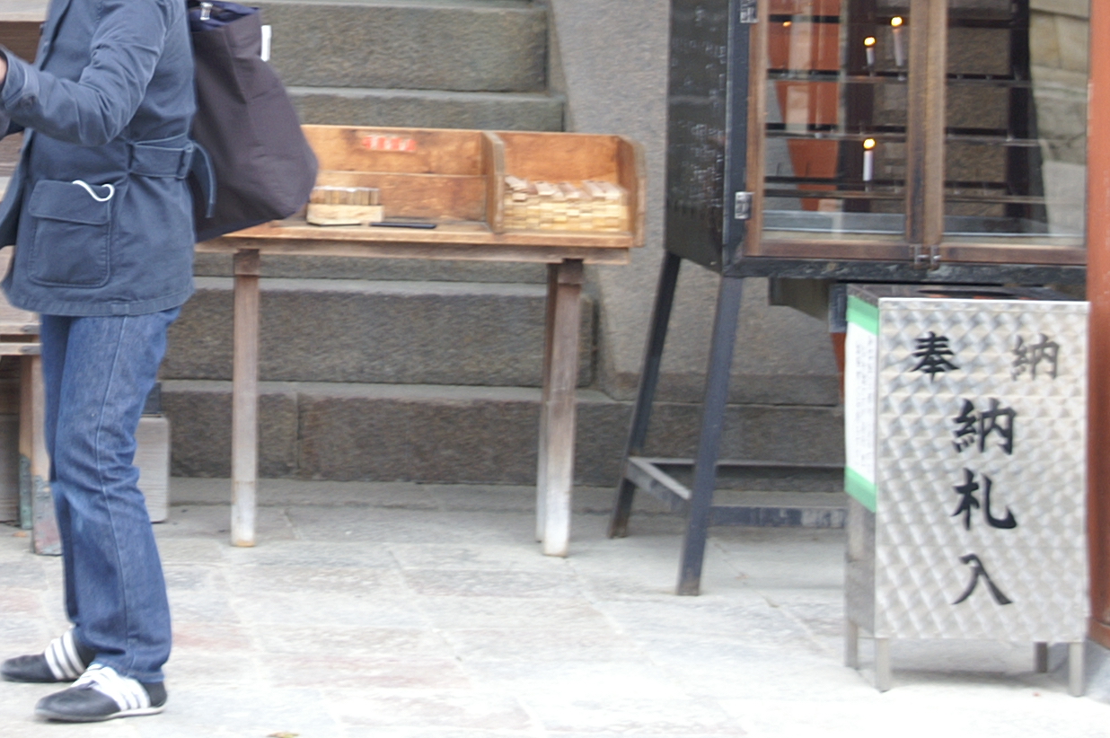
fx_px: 5059
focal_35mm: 164
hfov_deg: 12.5
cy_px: -92
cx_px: 183
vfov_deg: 8.3
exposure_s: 1/30
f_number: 5
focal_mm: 45
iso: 125
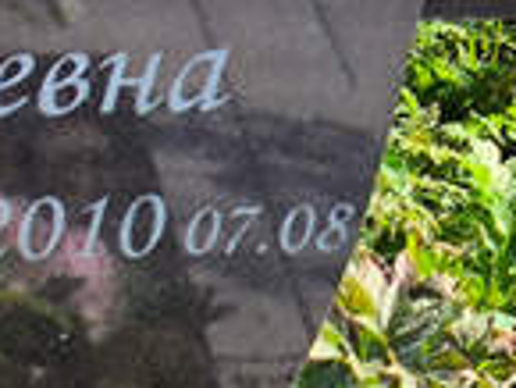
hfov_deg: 7.1
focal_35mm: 275
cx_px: -183
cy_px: -107
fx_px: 4103
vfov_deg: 5.4
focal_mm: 4.71
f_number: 1.7
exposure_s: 1/1081
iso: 50
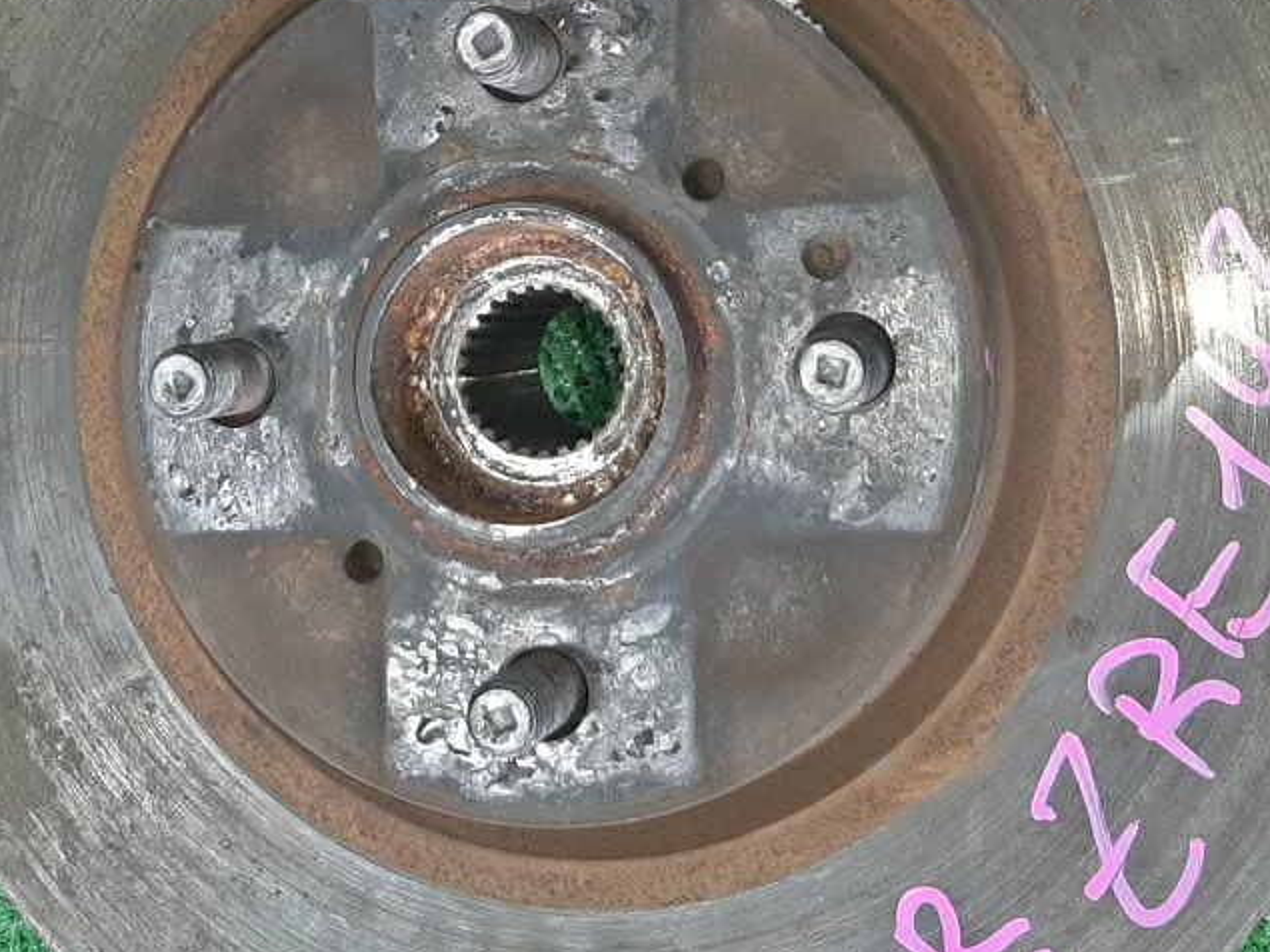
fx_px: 2164
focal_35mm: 59
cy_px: 218
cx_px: 506
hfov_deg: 32.6
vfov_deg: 24.5
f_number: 1.7
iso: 143
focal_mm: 3.93
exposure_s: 1/50
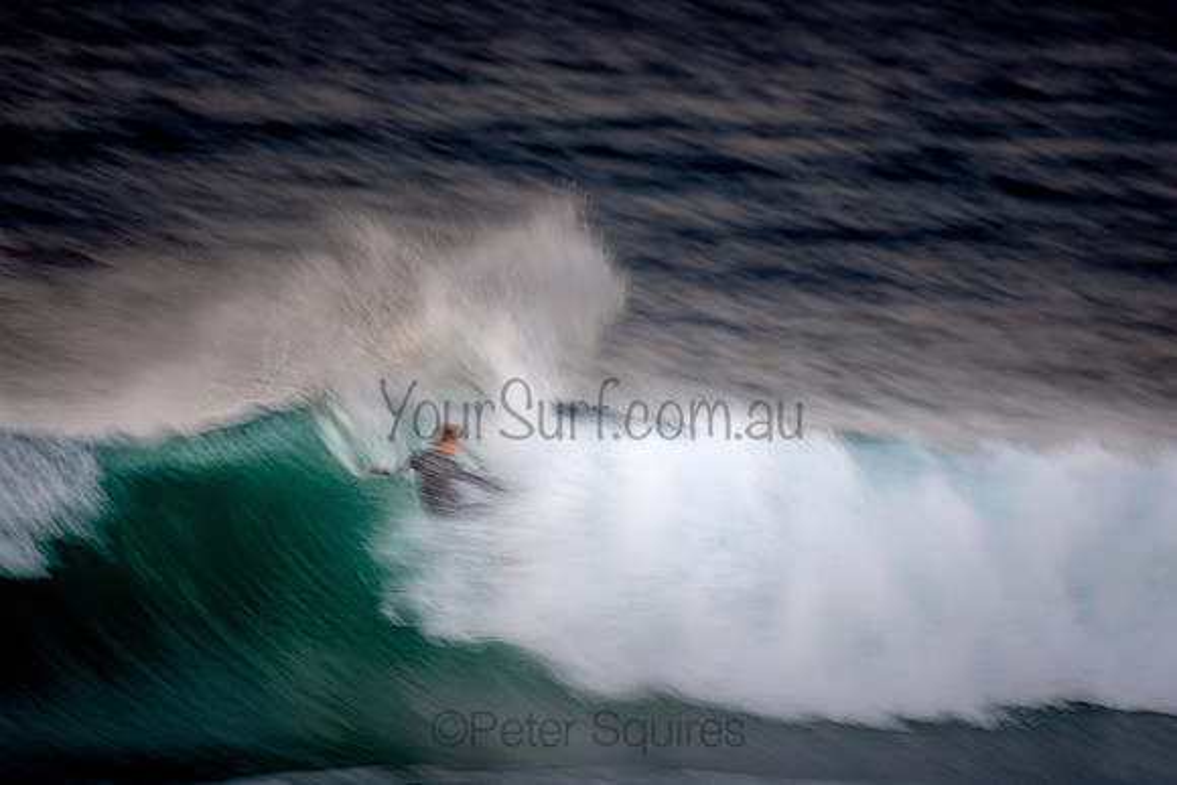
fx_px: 24525
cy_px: 392
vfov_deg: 1.8
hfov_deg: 2.7
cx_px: 588
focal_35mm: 750
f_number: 5.6
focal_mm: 500
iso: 100
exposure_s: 1/20
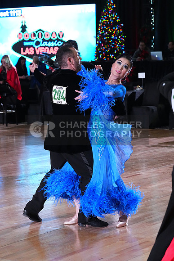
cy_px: 130
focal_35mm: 112
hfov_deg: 12.2
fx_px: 811
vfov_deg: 18.3
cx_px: 87
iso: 10000
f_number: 6.3
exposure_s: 1/400
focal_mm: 112
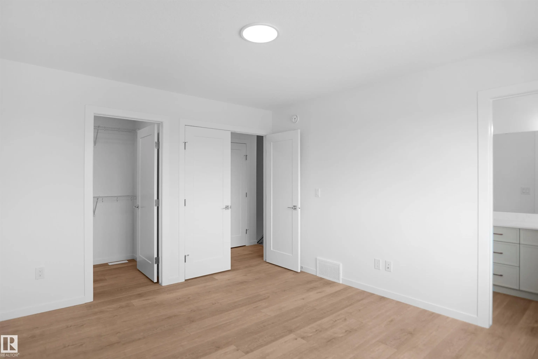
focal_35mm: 18
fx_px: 269
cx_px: 269
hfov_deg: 90.0
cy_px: 180
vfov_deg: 67.4
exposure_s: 1/80
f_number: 2
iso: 100
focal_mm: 12
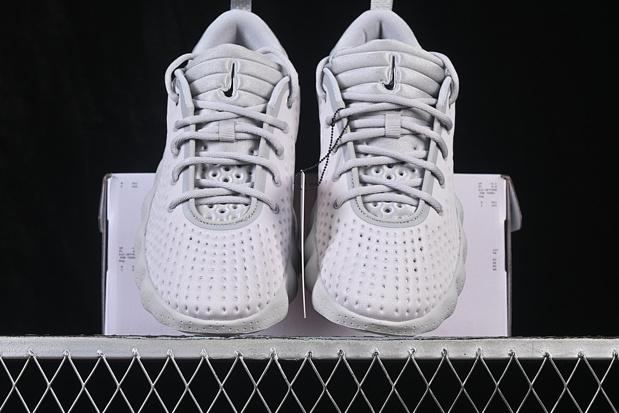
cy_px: 206
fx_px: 1289
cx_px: 310
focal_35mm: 75
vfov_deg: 18.2
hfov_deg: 27.0
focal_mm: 50
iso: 160
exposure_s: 1/80
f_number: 8
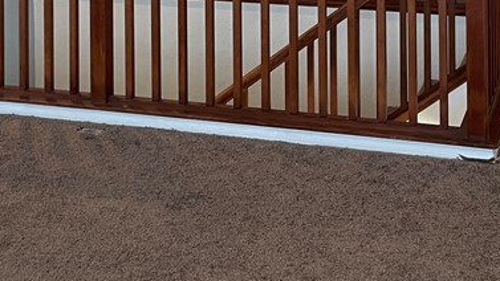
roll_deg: +0.9
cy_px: -171
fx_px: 1021
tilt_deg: -1.8
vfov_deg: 14.4
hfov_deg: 27.5
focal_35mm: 77
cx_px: 294
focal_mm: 4.2
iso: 125
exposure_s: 1/60
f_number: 1.6
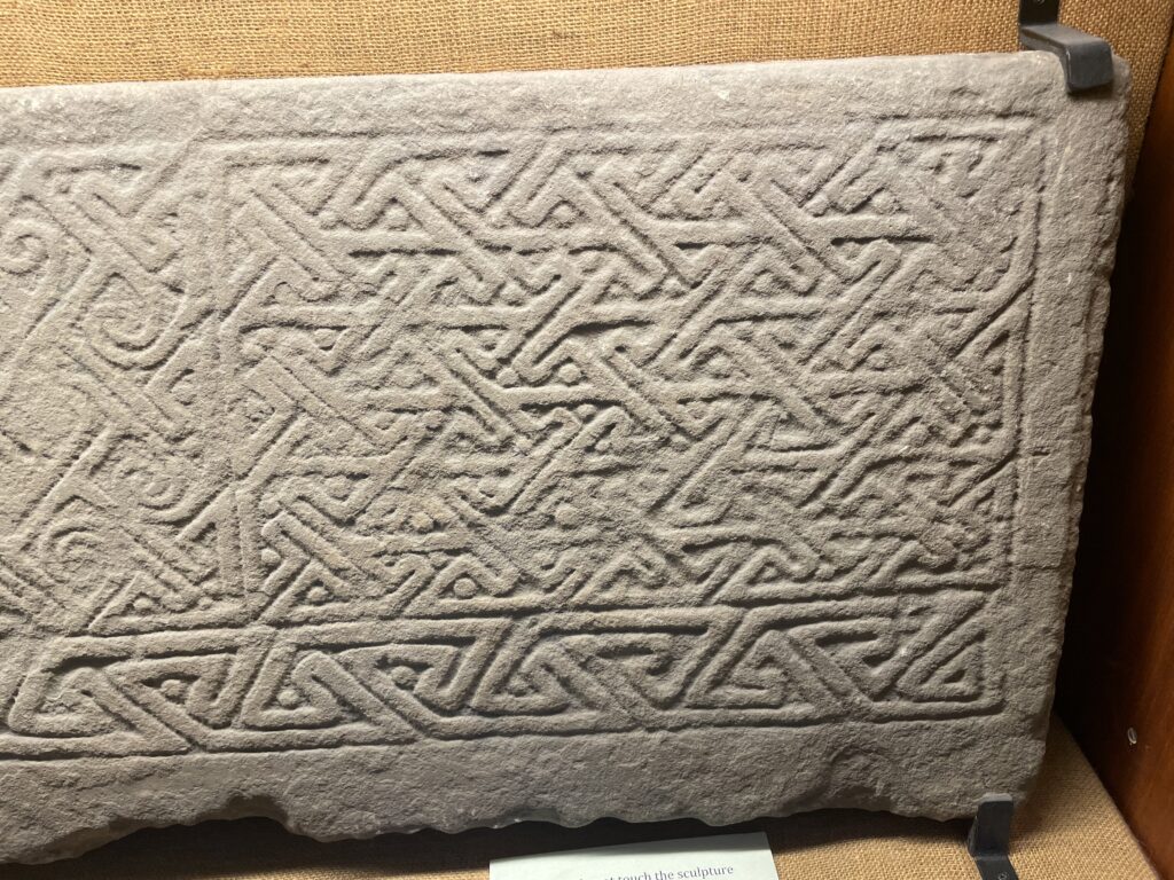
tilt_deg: -31.3
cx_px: 587
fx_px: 882
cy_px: 440
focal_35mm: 26
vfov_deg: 53.1
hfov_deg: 67.3
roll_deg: +2.0
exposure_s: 1/100
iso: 80
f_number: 1.6
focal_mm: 4.2
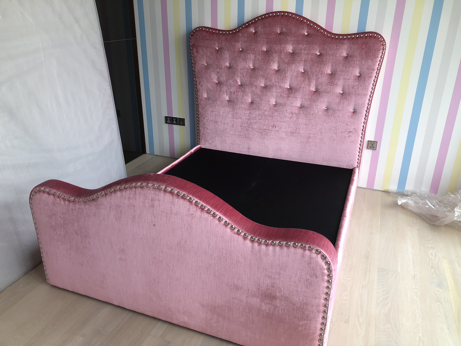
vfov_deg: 49.7
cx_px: 230
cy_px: 173
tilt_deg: -22.3
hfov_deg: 63.4
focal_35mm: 28
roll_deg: -0.1
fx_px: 373
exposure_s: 1/120
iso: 32
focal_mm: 4
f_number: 1.8
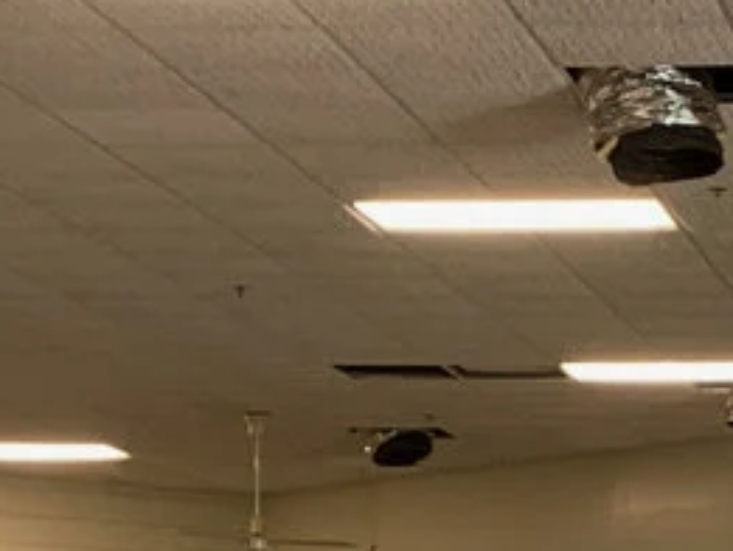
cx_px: 760
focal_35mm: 159
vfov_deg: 9.1
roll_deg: +1.6
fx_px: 3368
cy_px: 859
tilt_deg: -0.8
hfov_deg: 12.3
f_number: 1.8
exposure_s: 1/64
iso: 100
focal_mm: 4.25
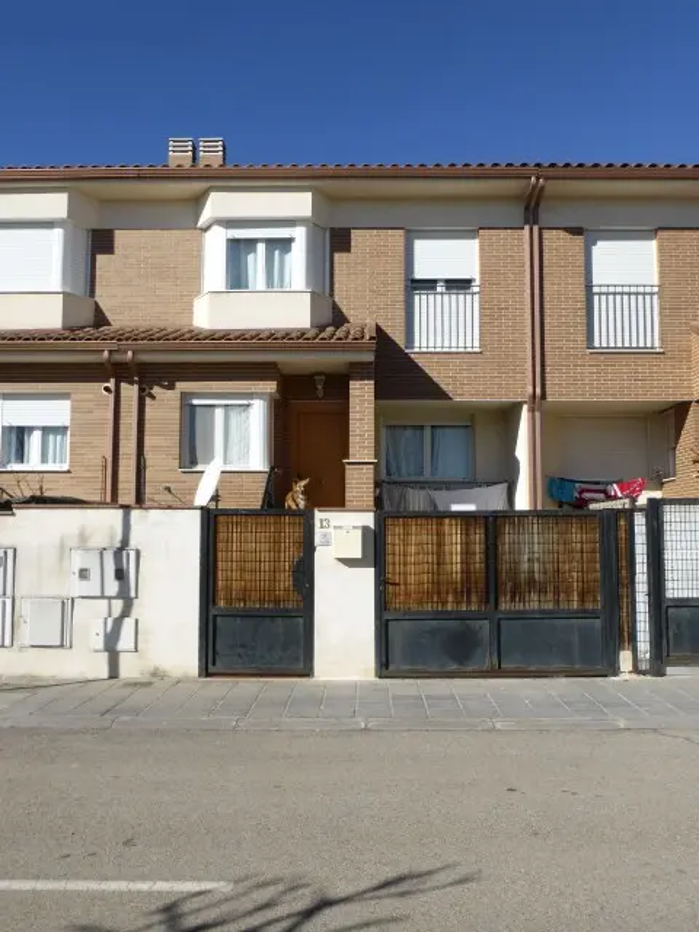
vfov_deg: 58.4
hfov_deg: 45.4
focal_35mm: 31
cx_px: 350
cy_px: 466
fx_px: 835
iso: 100
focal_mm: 5.4
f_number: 3.6
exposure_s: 1/1300
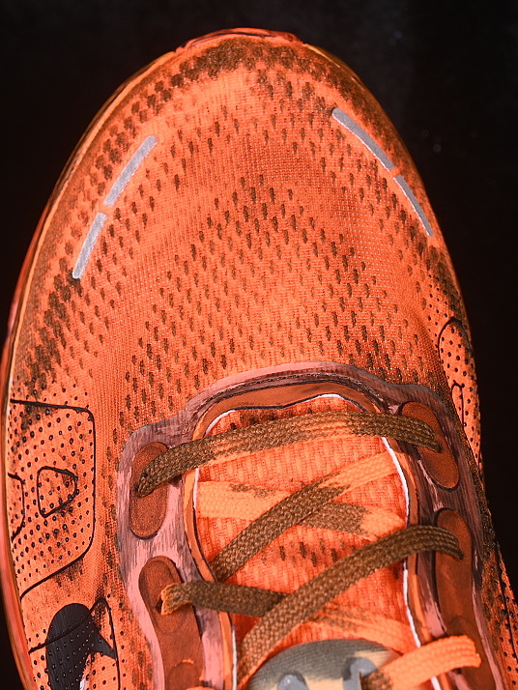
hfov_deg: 13.6
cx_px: 243
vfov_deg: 18.0
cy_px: 343
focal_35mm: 109
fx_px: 2173
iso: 160
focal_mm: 50
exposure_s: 1/80
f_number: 7.1
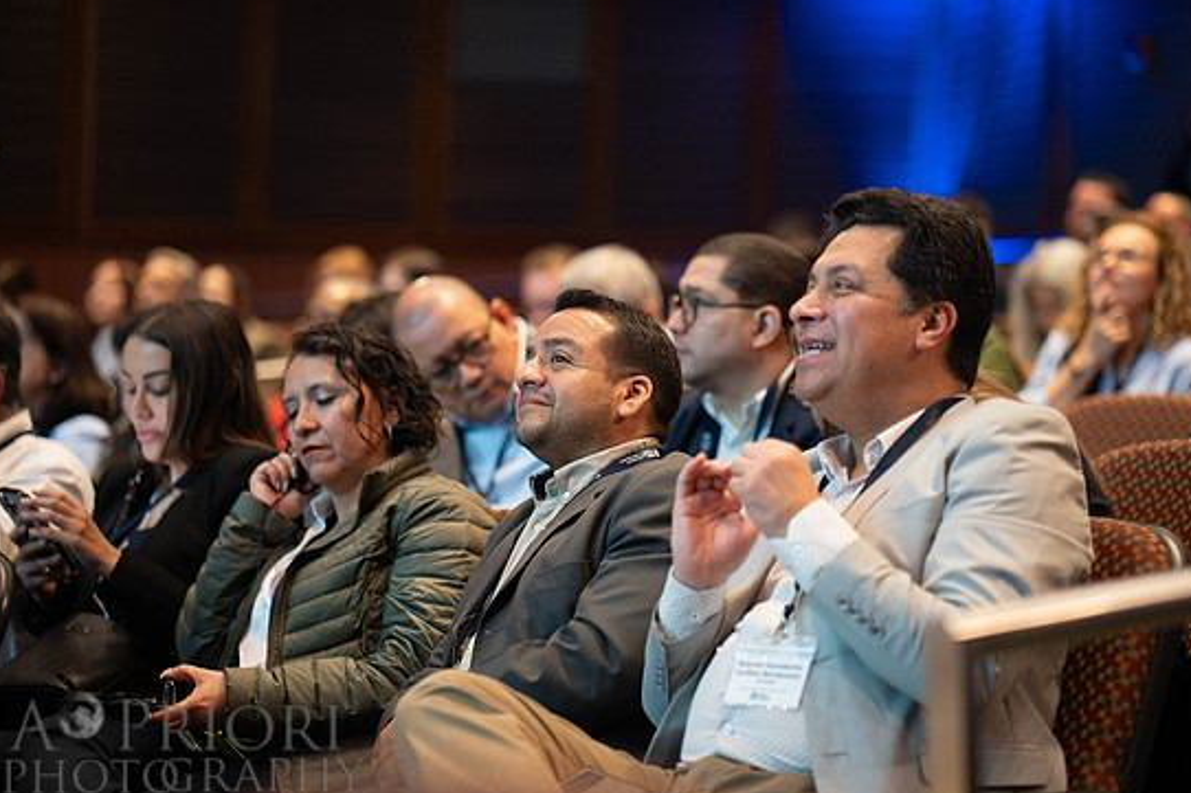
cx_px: 613
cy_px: 390
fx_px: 3009
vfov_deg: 15.0
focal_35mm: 91
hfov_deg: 22.4
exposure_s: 1/80
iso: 3200
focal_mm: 85
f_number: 1.8
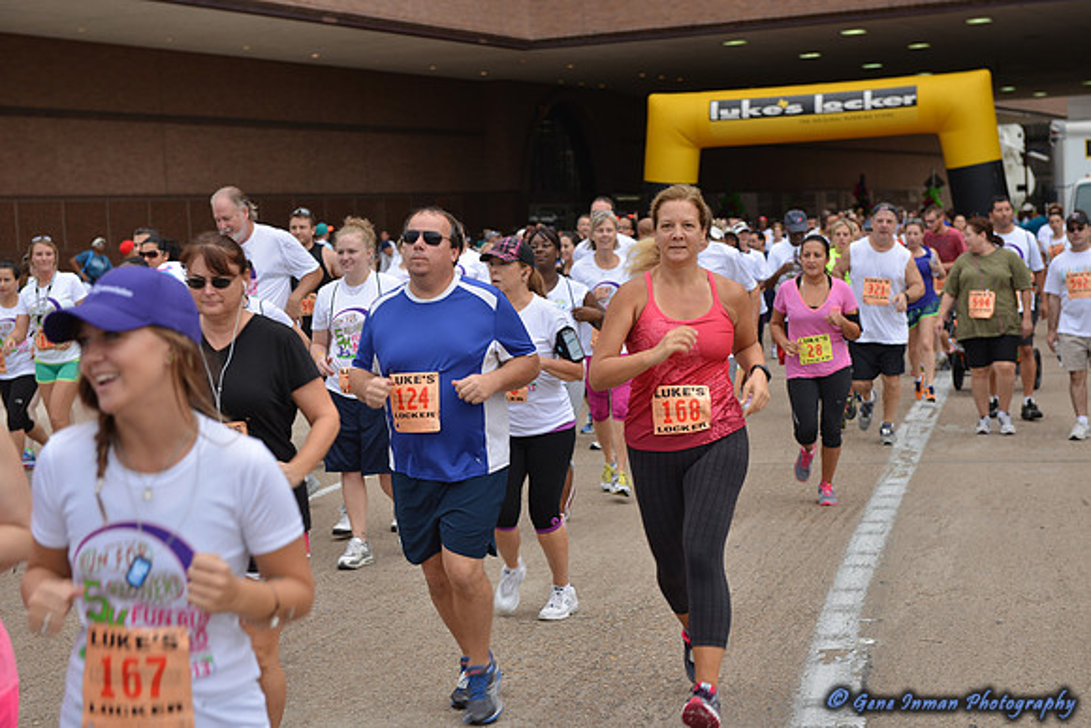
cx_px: 546
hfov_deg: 28.8
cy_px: 364
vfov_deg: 19.5
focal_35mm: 70
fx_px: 2122
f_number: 5.6
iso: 110
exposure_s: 1/100
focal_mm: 70
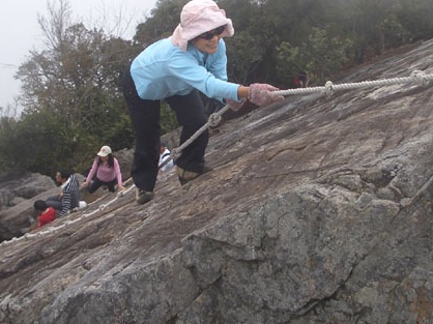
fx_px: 838
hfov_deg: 29.0
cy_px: 92
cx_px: 227
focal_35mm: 67
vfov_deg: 21.8
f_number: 4.3
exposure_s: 1/320
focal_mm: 5.8
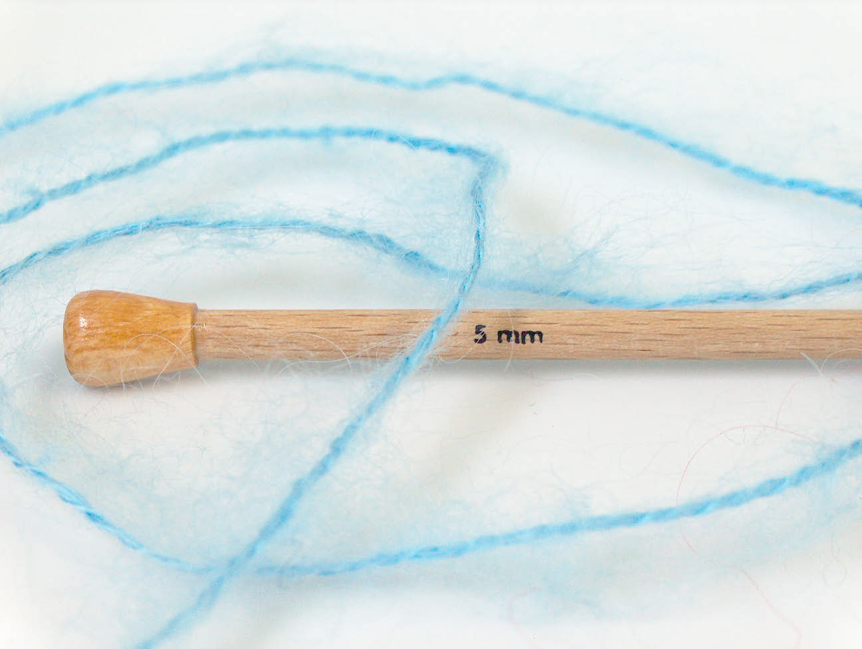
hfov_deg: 19.8
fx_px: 2469
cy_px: 324
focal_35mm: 99
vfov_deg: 15.0
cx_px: 431
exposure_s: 1/35.9
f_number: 2.9
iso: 200
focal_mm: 20.29
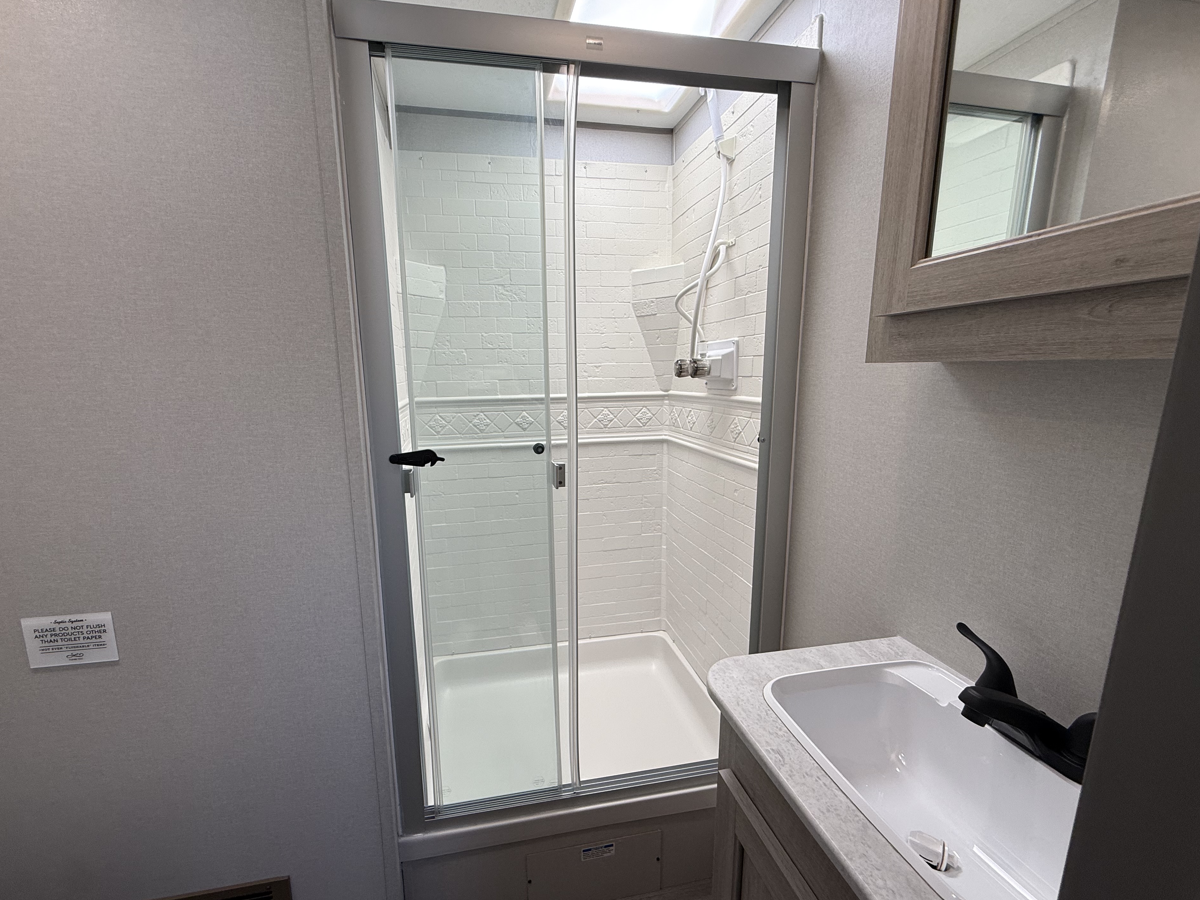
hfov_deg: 98.1
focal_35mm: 15
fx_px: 520
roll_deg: +0.6
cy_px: 465
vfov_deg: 81.7
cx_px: 570
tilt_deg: -9.5
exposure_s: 1/99
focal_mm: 2.22
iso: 64
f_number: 2.2
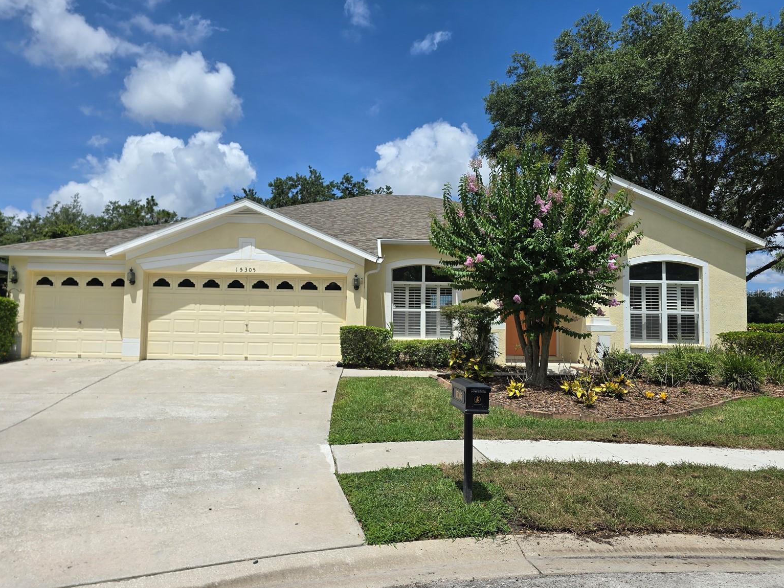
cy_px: 292
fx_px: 544
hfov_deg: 71.6
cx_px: 383
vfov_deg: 56.8
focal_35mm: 24
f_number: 1.7
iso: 12
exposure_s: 1/1402
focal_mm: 6.3
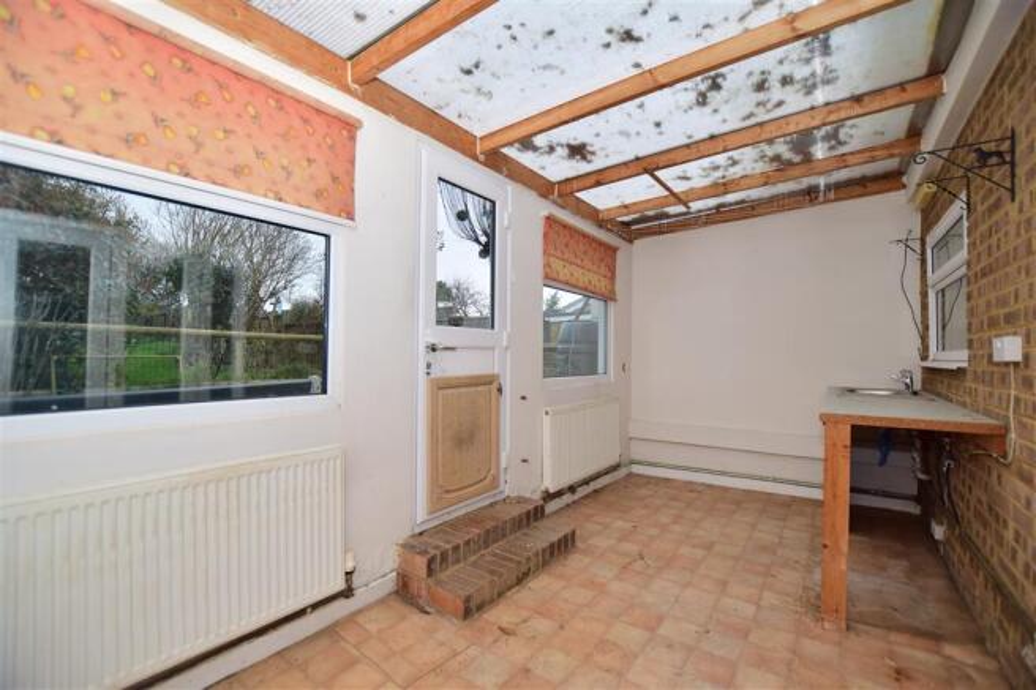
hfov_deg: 100.4
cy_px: 345
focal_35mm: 15
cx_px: 518
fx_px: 432
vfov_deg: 77.3
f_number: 3.5
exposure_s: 1/50
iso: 400
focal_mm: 10
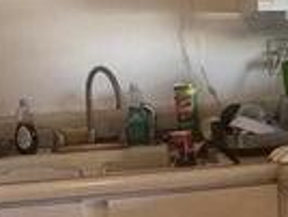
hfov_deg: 21.6
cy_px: 95
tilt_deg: -5.8
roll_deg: +2.0
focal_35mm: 89
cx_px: 248
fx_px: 742
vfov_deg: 16.6
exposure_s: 1/60
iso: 200
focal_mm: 2.22
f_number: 2.2
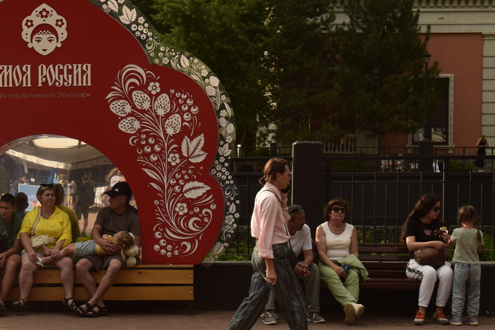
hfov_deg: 24.2
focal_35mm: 83
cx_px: 117
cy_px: 179
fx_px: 1141
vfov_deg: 16.4
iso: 100
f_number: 8
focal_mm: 36
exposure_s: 1/200
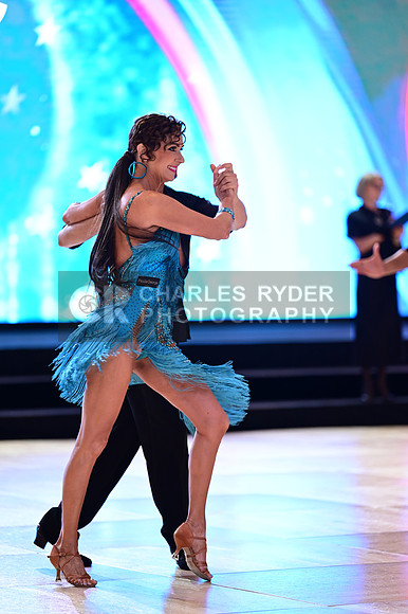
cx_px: 204
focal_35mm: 175
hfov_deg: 7.8
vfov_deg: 11.8
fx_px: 2978
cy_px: 307
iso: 2000
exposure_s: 1/320
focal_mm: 175
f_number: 2.8
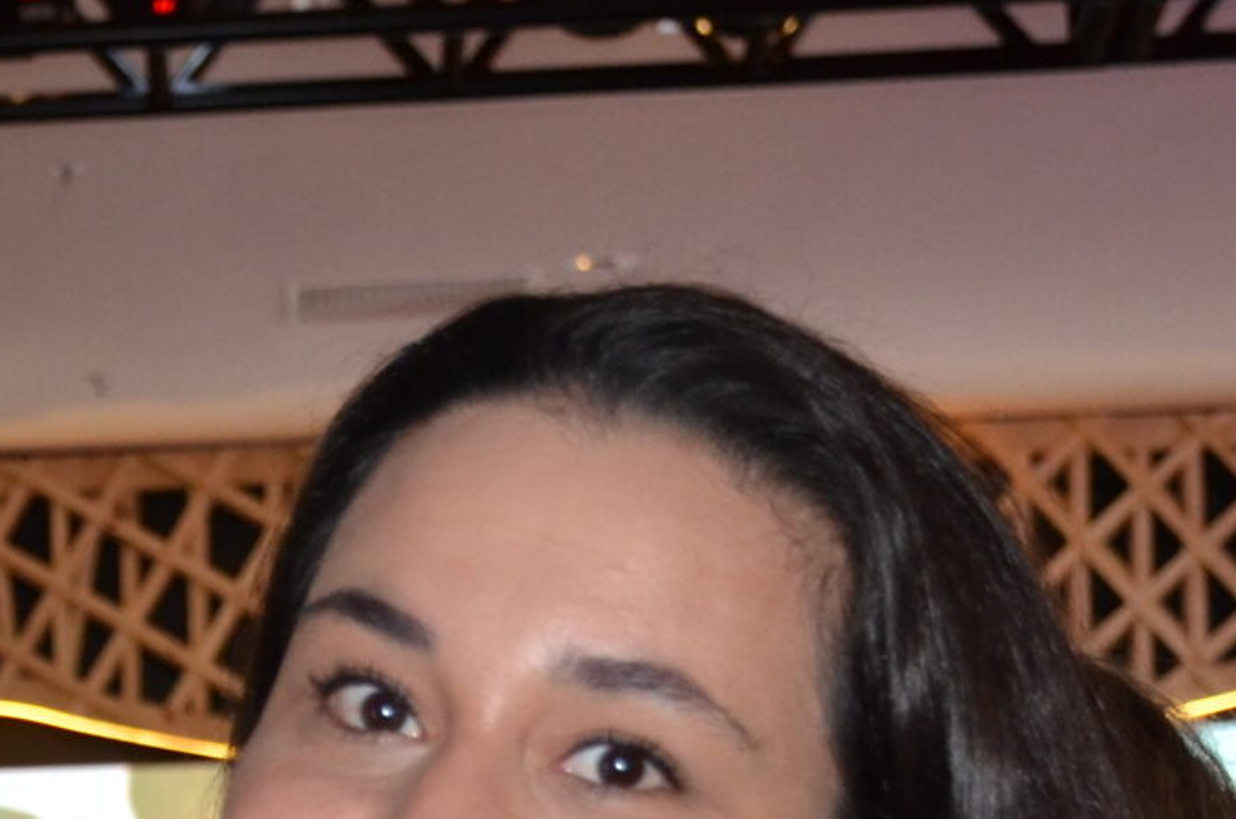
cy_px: 1370
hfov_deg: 14.7
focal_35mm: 136
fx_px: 4659
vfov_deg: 9.6
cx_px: -166
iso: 800
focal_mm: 24
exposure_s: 1/60
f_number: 3.8
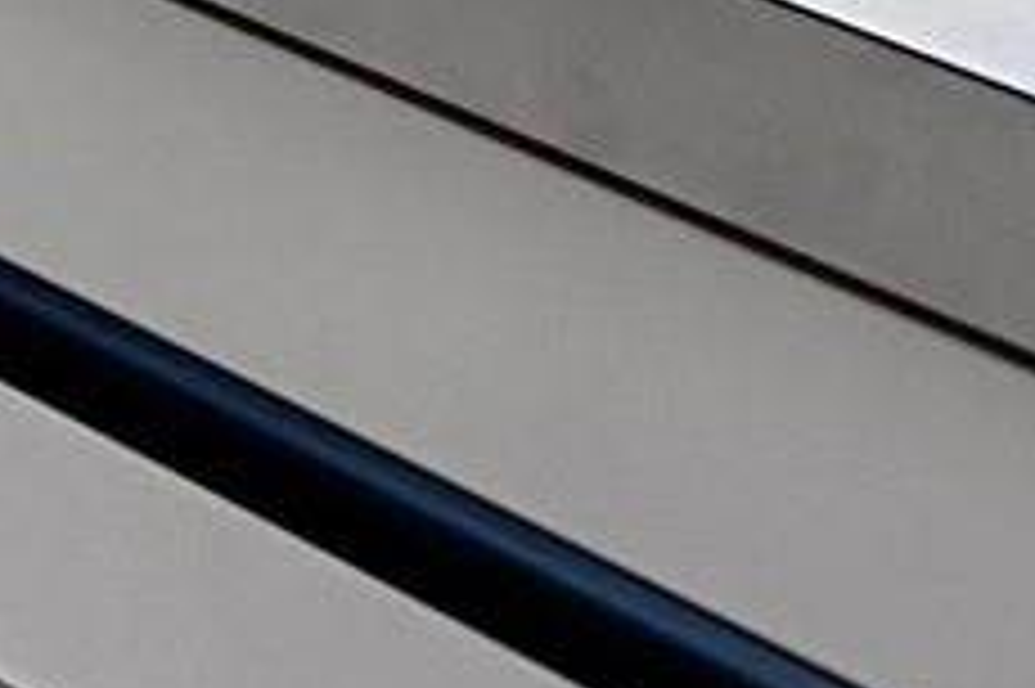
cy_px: -1484
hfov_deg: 9.4
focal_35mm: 188
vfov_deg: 6.5
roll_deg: -0.3
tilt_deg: -7.3
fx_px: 5401
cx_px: -1660
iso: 80
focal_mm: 5.7
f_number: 1.5
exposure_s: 1/60
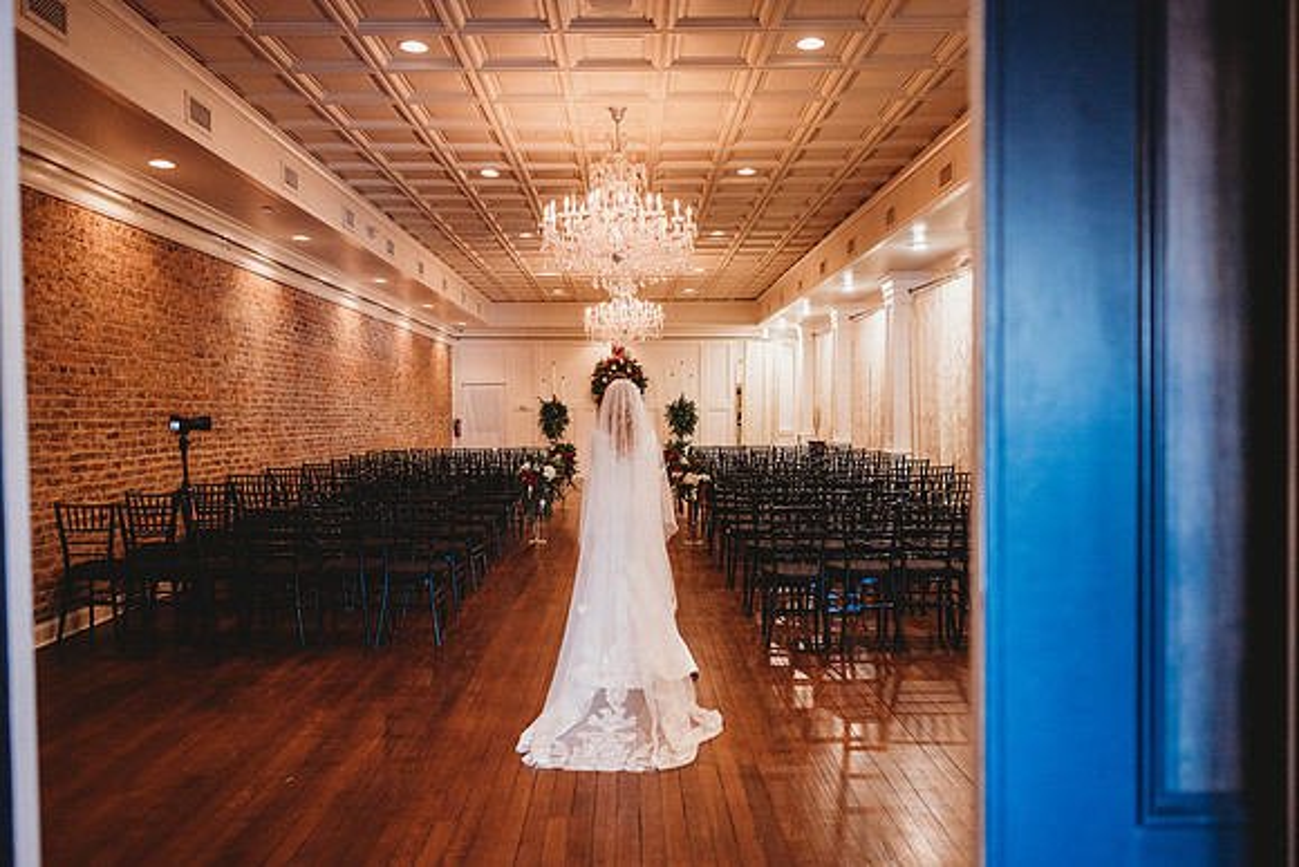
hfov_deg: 70.7
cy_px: 433
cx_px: 629
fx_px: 916
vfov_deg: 50.6
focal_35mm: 25
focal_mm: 24
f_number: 2.2
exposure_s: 1/160
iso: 1600
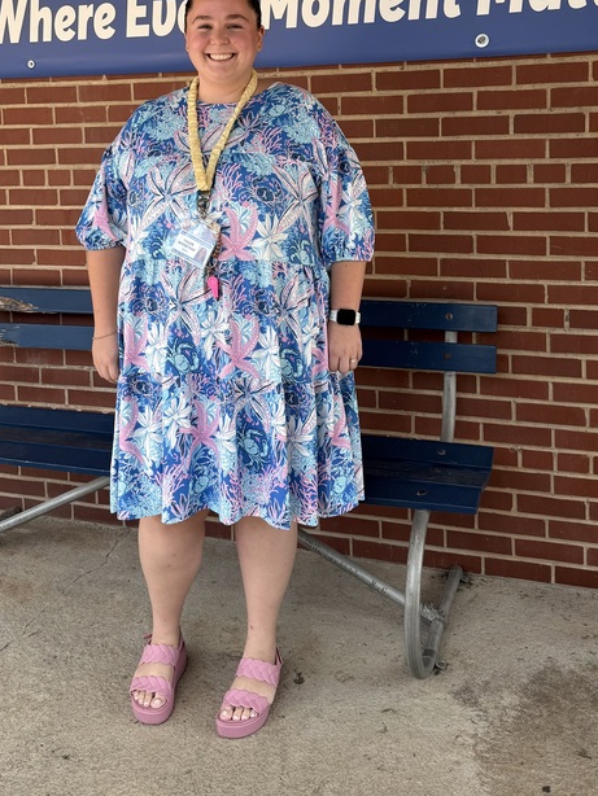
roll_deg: +2.1
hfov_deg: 36.0
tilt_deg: -4.2
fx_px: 921
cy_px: 202
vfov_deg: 45.2
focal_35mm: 40
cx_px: 293
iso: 80
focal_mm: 6.76
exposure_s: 1/547
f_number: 1.78
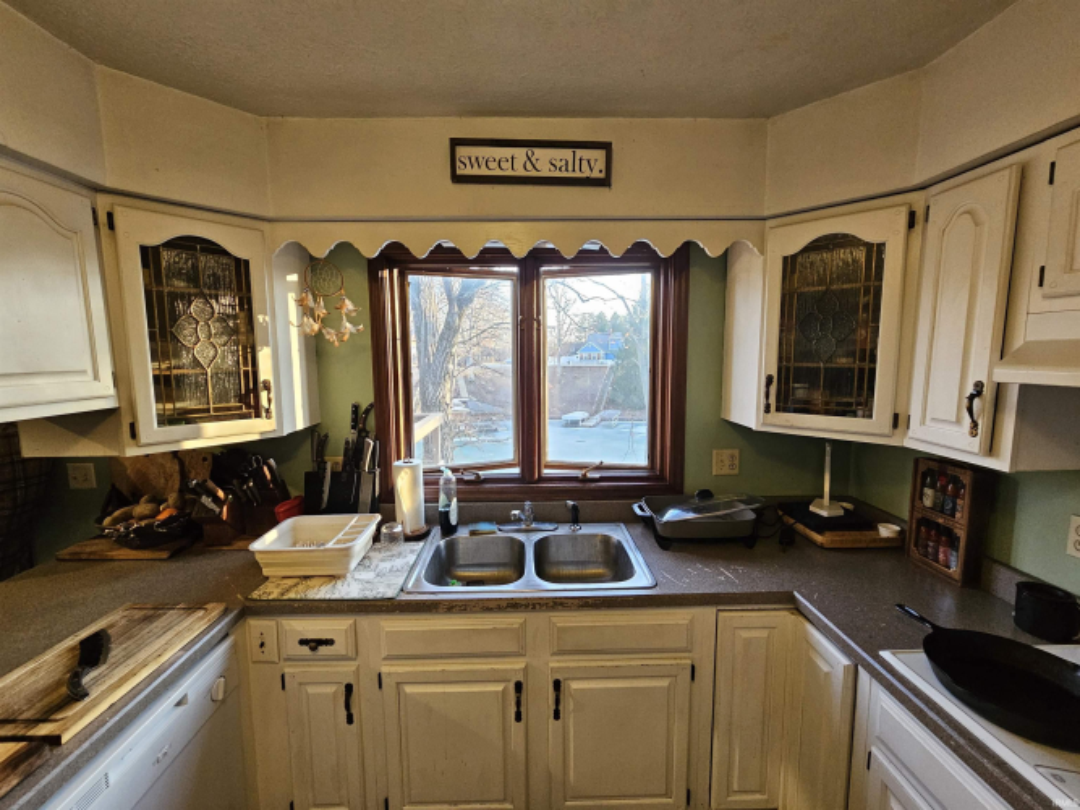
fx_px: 406
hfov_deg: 106.2
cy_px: 405
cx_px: 540
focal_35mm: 13
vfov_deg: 89.9
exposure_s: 1/60
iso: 320
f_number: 2.2
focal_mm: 2.2
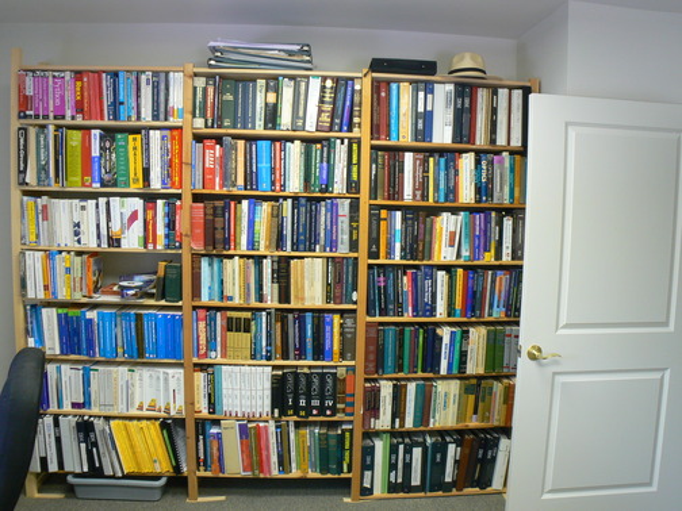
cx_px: 341
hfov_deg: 51.4
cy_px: 256
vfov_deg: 39.7
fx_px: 709
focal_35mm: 36
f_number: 8
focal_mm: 6
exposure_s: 1/4
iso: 100
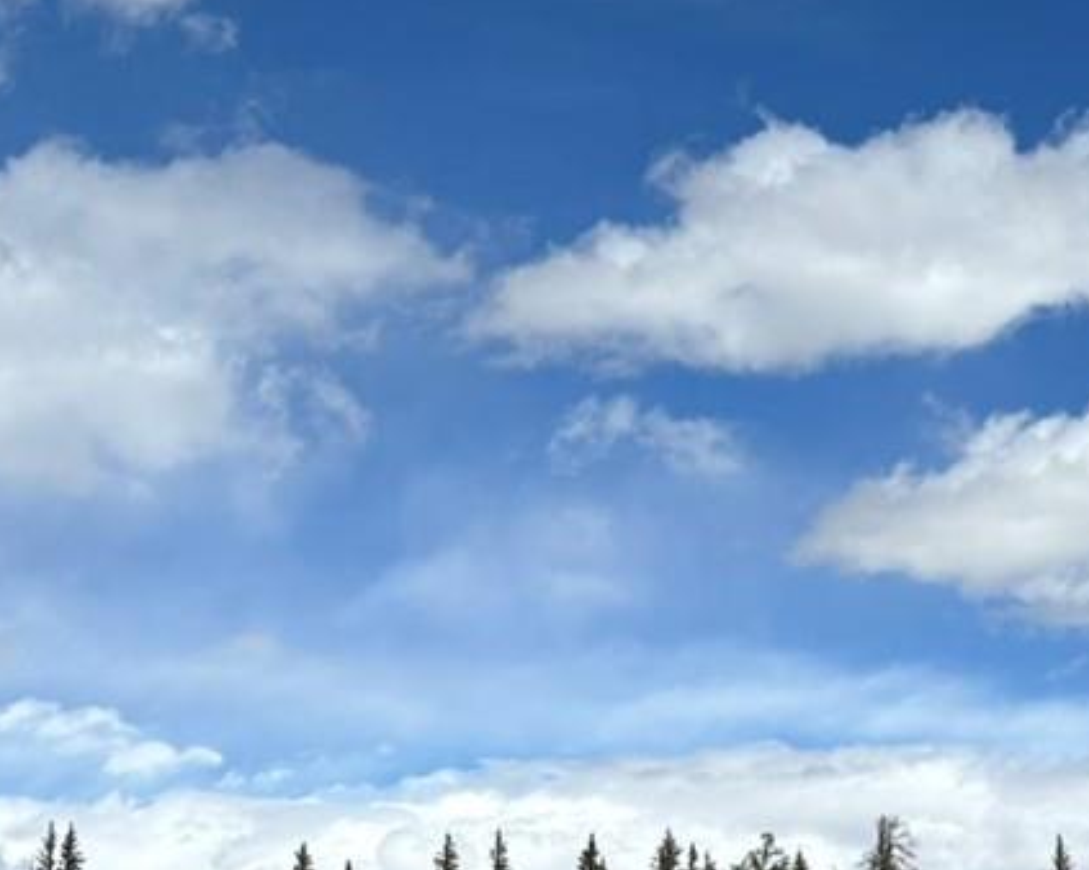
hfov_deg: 18.8
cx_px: 1334
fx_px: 3093
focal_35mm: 96
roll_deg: -1.2
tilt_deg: +7.0
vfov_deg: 15.5
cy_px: 999
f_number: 1.6
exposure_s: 1/5348
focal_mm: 5.96
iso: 50
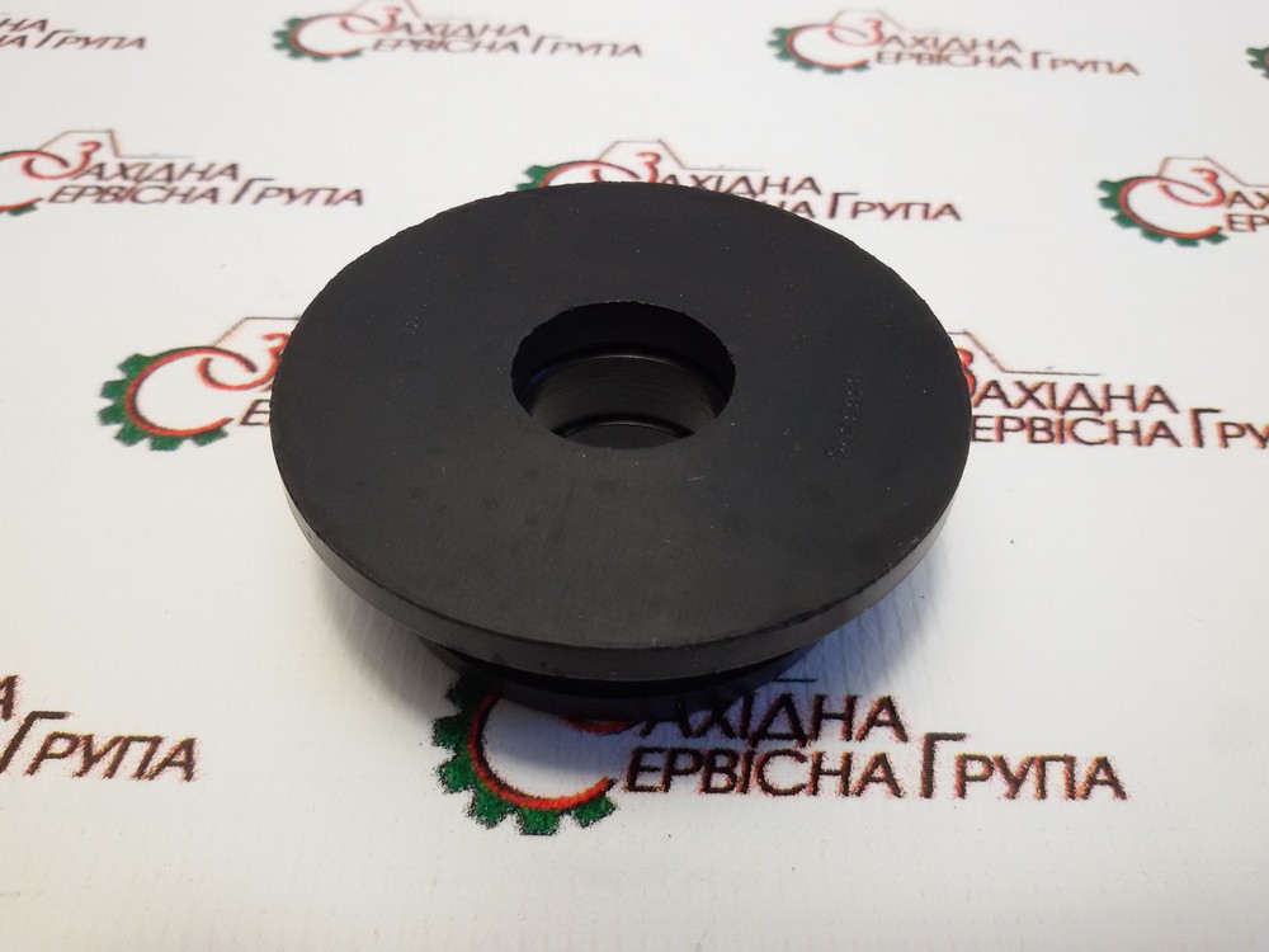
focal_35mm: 31
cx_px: 634
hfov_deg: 58.4
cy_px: 476
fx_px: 1136
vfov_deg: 45.4
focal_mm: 2.93
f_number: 2.4
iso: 50
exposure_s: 1/50
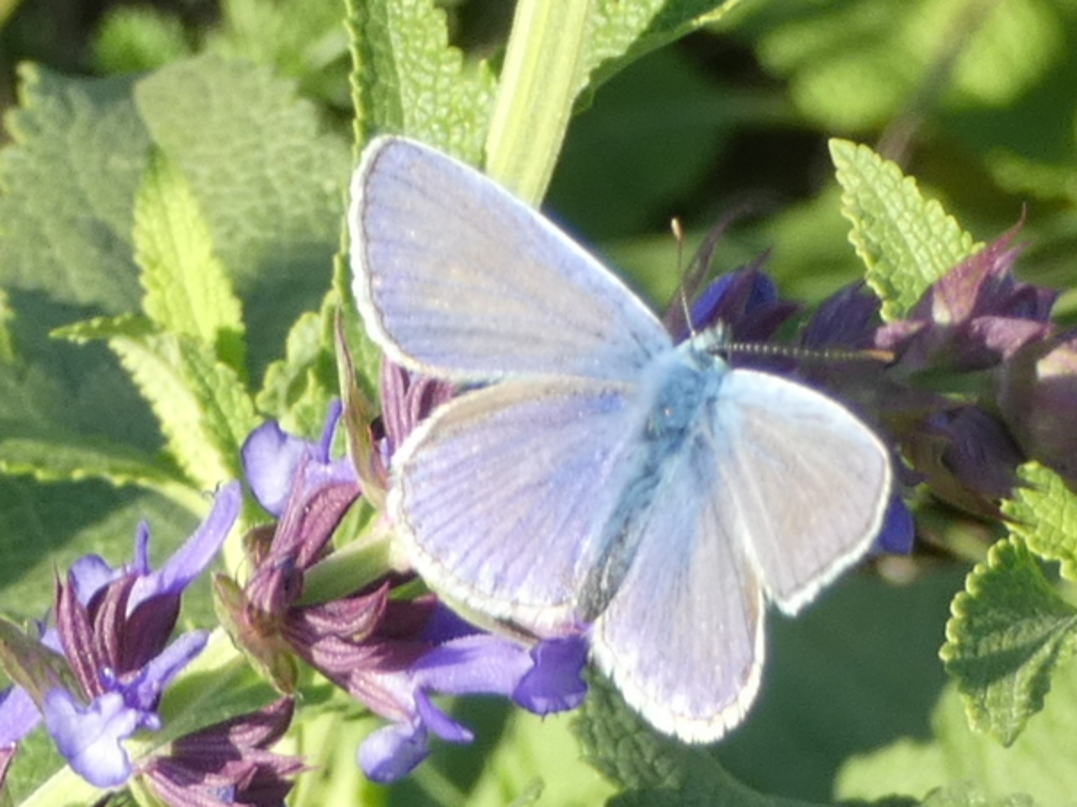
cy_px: 493
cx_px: 741
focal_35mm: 298
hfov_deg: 6.6
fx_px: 9272
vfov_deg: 5.0
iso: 100
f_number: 5.5
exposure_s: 1/80
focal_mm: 37.8
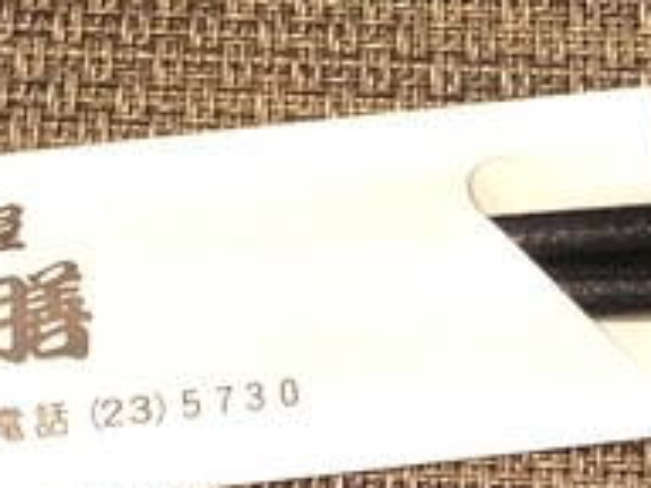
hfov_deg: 13.2
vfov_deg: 8.8
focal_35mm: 149
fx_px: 2802
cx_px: 420
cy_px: -793
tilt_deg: -63.8
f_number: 1.8
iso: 80
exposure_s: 1/6
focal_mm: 3.99
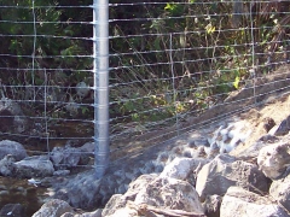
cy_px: 75
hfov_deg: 20.4
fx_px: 804
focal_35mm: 96
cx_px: 102
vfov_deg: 15.4
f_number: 2.7
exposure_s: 1/374
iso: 80
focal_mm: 6
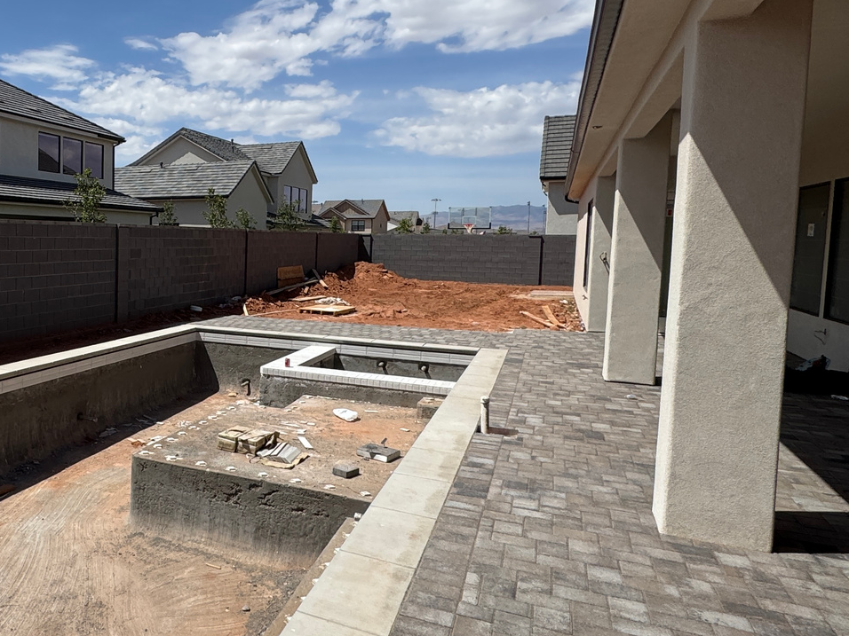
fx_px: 736
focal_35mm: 30
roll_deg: +0.3
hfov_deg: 52.3
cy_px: 294
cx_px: 76
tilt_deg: -4.1
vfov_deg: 46.8
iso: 50
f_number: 2.2
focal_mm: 2.22
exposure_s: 1/2674
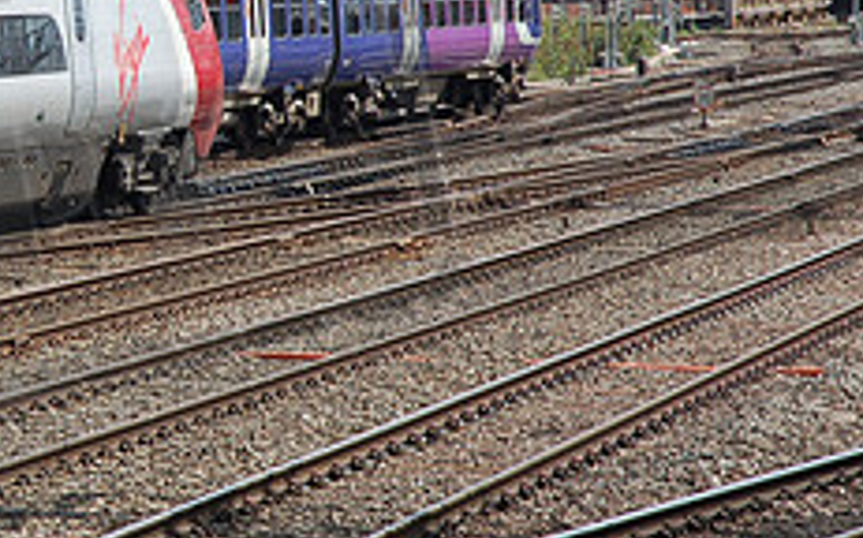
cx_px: -78
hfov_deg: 8.8
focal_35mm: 238
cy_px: 67
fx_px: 5594
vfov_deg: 5.5
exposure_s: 1/500
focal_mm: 62
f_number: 5.6
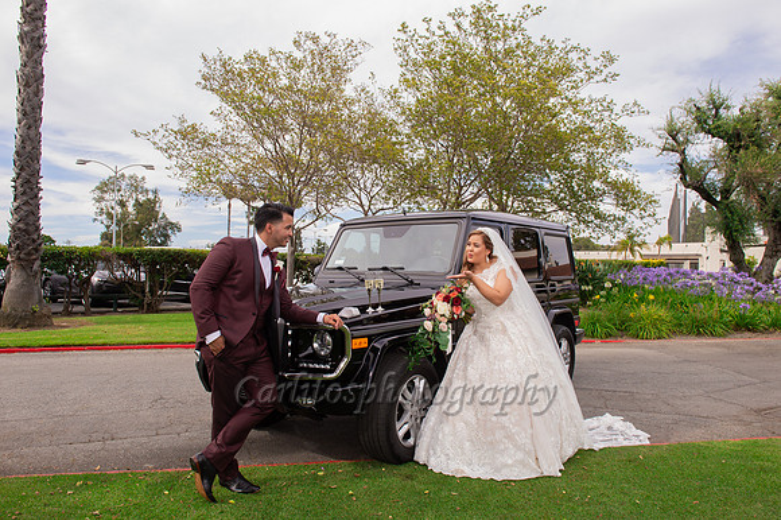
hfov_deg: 73.8
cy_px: 260
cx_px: 390
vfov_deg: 53.1
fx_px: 520
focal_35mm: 24
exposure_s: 1/250
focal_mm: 24
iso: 400
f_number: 8
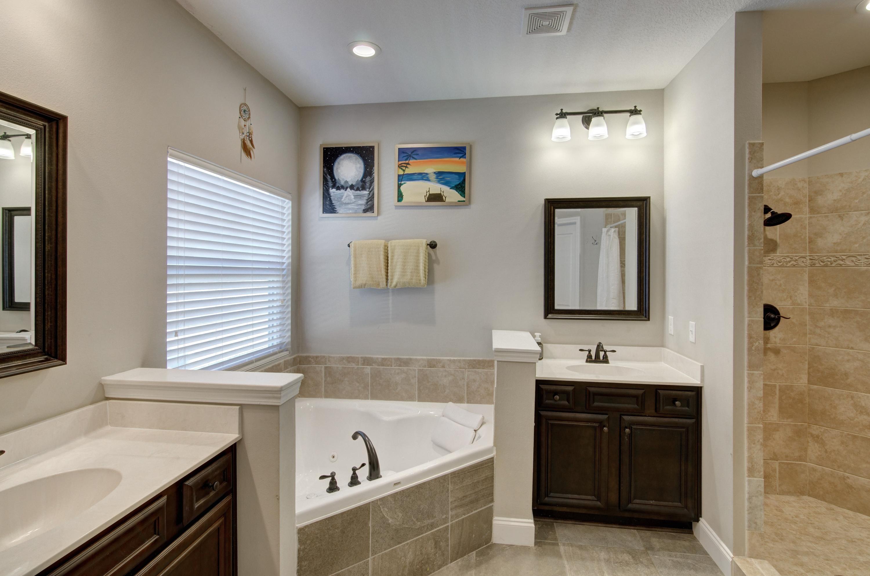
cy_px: 288
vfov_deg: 69.4
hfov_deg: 92.5
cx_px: 435
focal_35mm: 17
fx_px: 416
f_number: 9
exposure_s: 1/30
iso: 400
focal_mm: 11.5
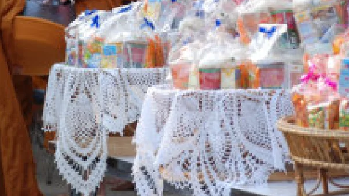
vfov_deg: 4.5
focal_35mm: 268
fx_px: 2480
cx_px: 116
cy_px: -32
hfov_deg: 8.0
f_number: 5.6
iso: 100
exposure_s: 1/60
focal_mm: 85
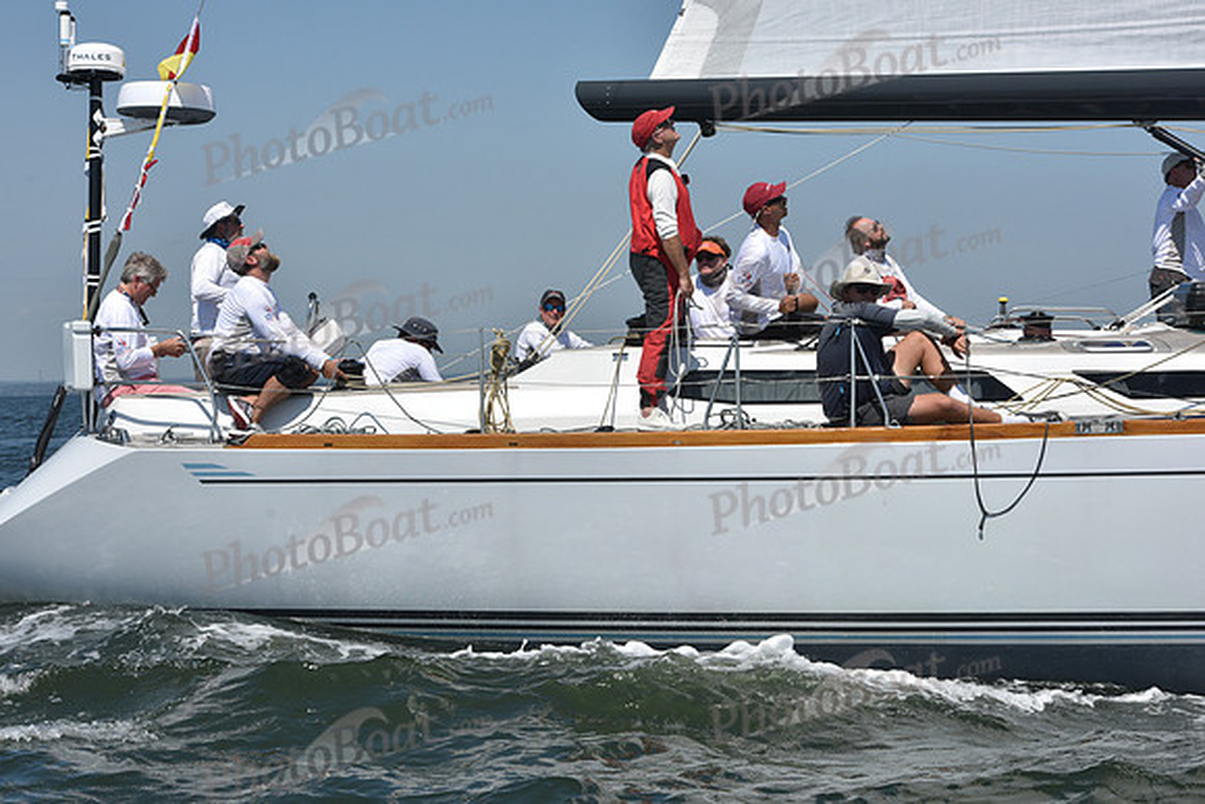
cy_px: 402
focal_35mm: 90
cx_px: 602
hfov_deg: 22.6
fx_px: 3013
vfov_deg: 15.2
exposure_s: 1/1250
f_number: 10
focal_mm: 90
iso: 250
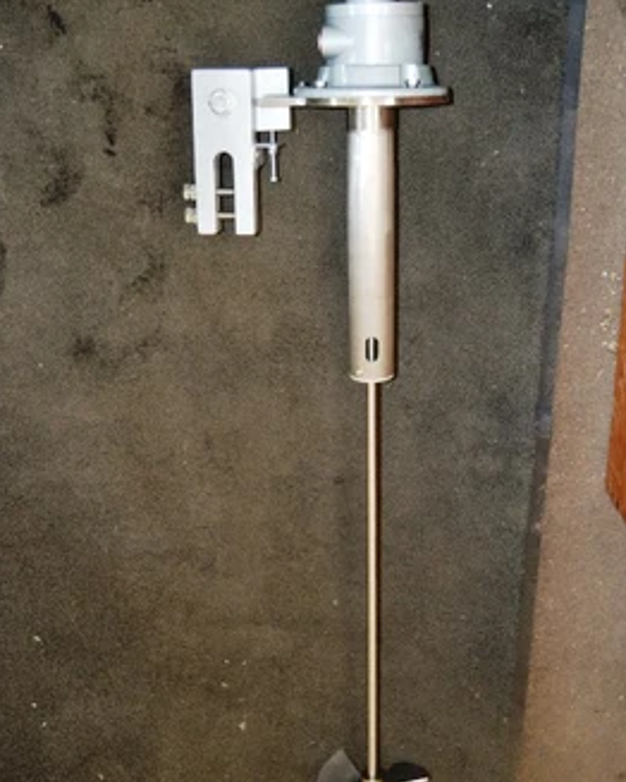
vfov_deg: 46.2
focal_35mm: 40
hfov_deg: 37.7
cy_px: 402
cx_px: 311
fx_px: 916
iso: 450
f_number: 3.8
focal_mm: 23
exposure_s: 1/60
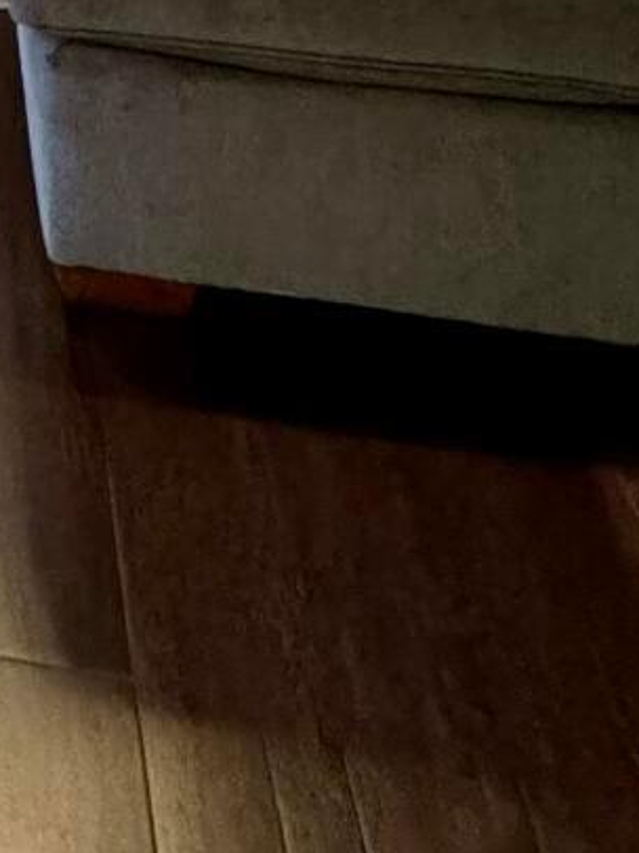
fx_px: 1700
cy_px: -1011
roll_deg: +0.9
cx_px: -431
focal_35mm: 69
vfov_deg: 16.9
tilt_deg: -2.6
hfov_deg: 18.0
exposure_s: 1/60
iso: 500
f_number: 2.2
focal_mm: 2.22
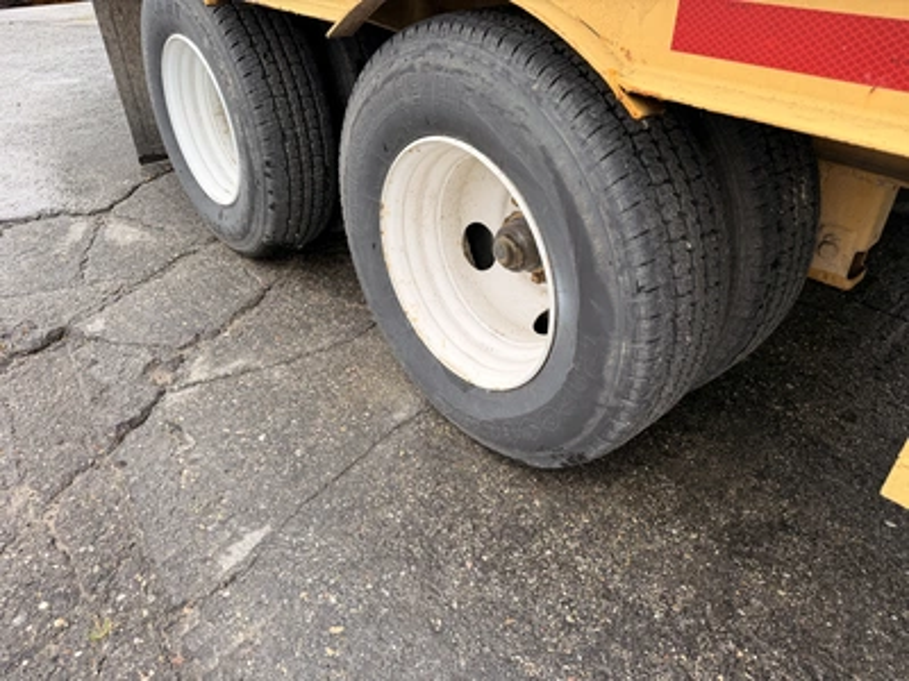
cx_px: 454
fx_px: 630
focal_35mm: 24
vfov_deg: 56.8
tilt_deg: -34.1
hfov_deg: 71.6
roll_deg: -2.9
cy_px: 340
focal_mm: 6.76
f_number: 1.78
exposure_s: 1/742
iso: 100
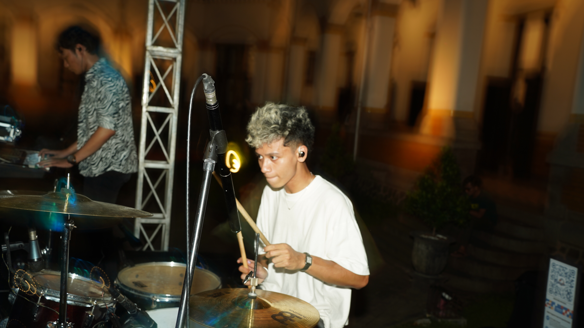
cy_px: 175
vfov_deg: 32.0
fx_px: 573
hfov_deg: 54.0
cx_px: 294
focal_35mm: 37
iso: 100
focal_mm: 35
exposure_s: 1/2
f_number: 6.3
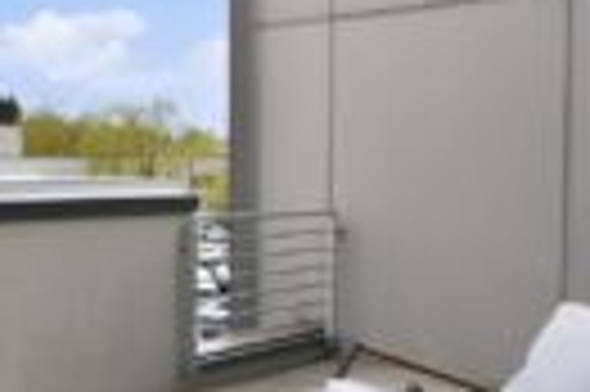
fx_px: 802
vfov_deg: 27.3
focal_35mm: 49
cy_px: 137
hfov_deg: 32.0
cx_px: -153
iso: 400
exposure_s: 1/640
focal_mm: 16
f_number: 9
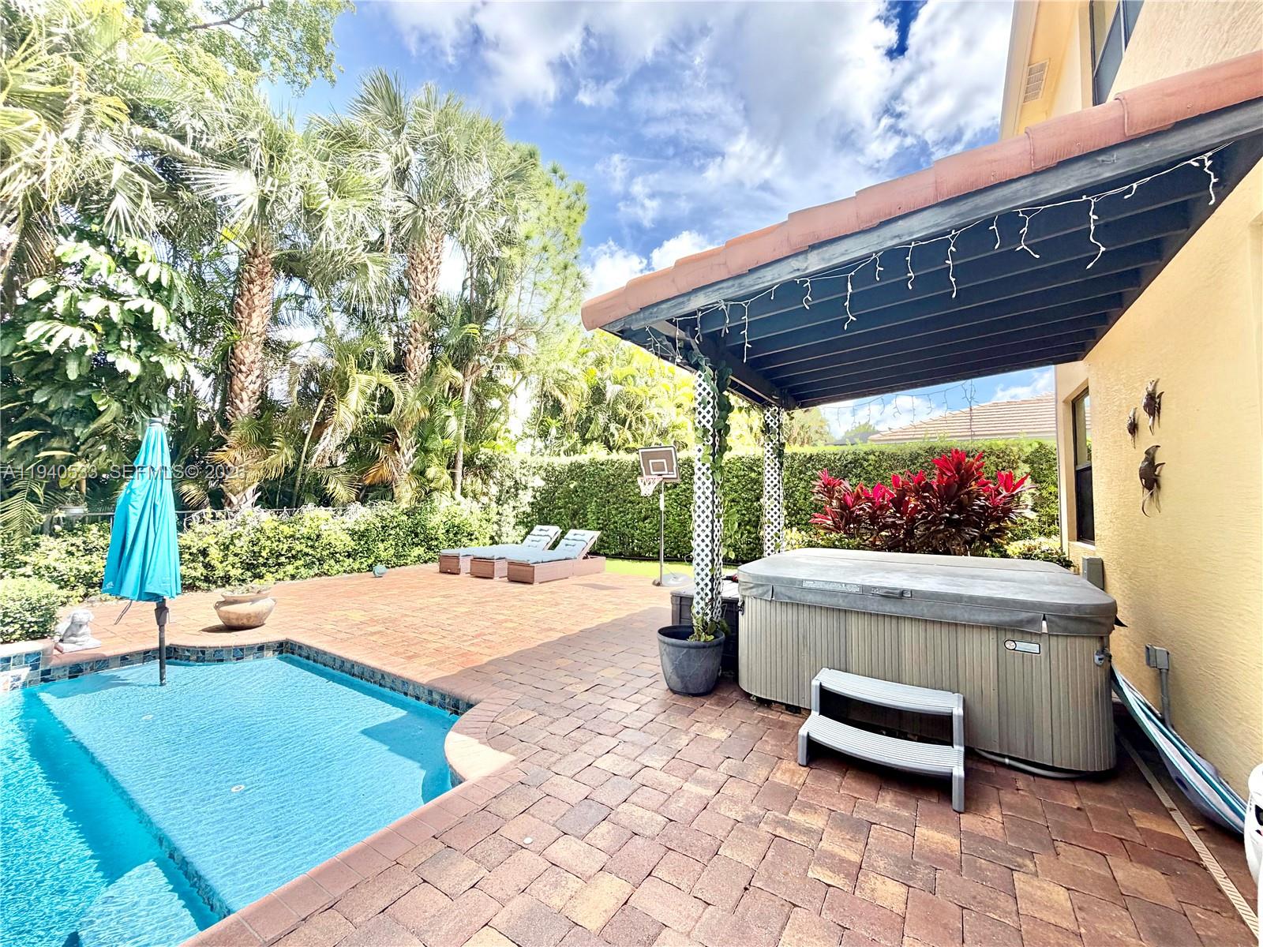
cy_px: 474
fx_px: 511
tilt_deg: +3.4
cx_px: 632
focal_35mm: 14
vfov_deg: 85.7
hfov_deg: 102.1
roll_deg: -0.2
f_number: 2.2
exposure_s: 1/770
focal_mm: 2.22
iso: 40
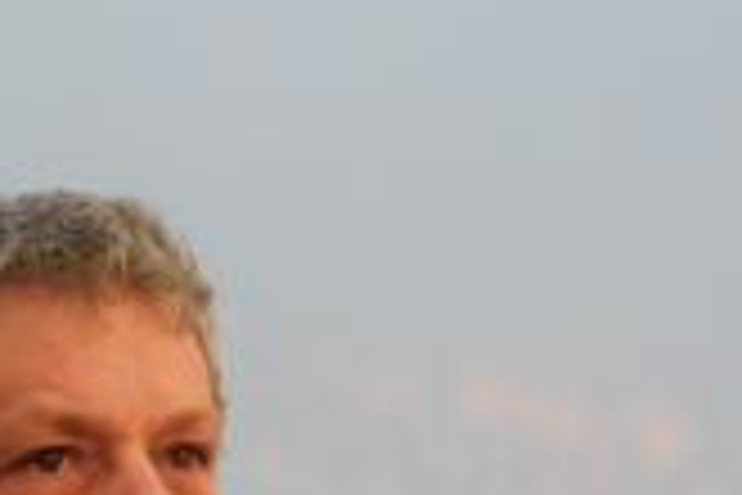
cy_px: 466
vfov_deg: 7.7
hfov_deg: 11.6
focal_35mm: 177
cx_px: 274
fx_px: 3648
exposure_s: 1/40
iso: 125
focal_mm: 14.2
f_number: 4.4
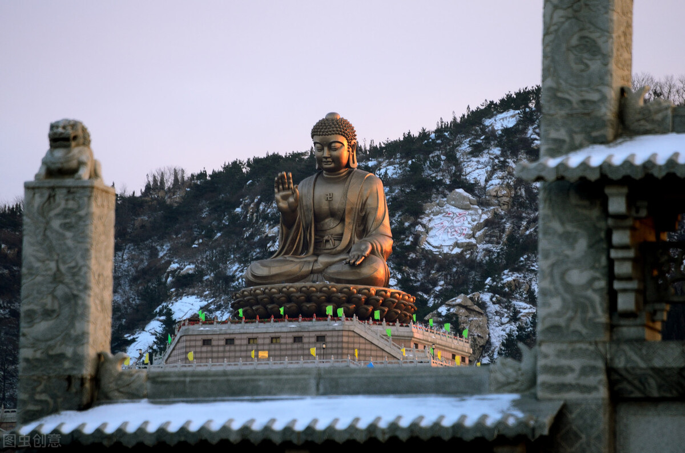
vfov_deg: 3.0
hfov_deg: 4.6
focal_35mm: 450
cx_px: 342
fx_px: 8542
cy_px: 226
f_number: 5.6
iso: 450
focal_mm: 300
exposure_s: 1/100
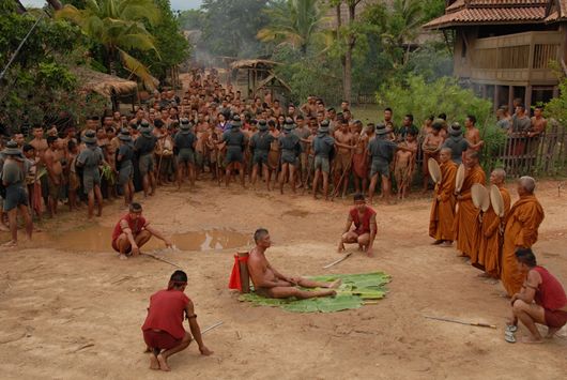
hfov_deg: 44.9
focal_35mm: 44
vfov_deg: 30.9
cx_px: 284
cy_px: 190
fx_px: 686
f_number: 8
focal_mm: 29
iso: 100
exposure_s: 1/100
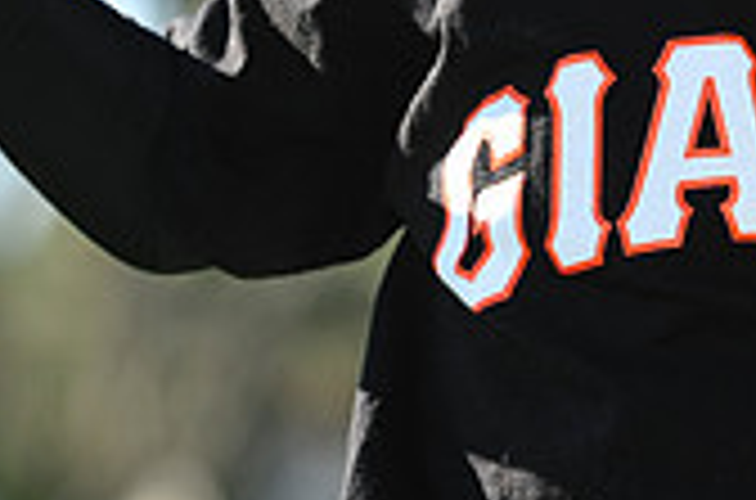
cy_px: -234
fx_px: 10512
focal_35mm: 502
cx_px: 760
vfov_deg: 2.7
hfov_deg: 4.1
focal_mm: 145
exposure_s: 1/400
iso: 200
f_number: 5
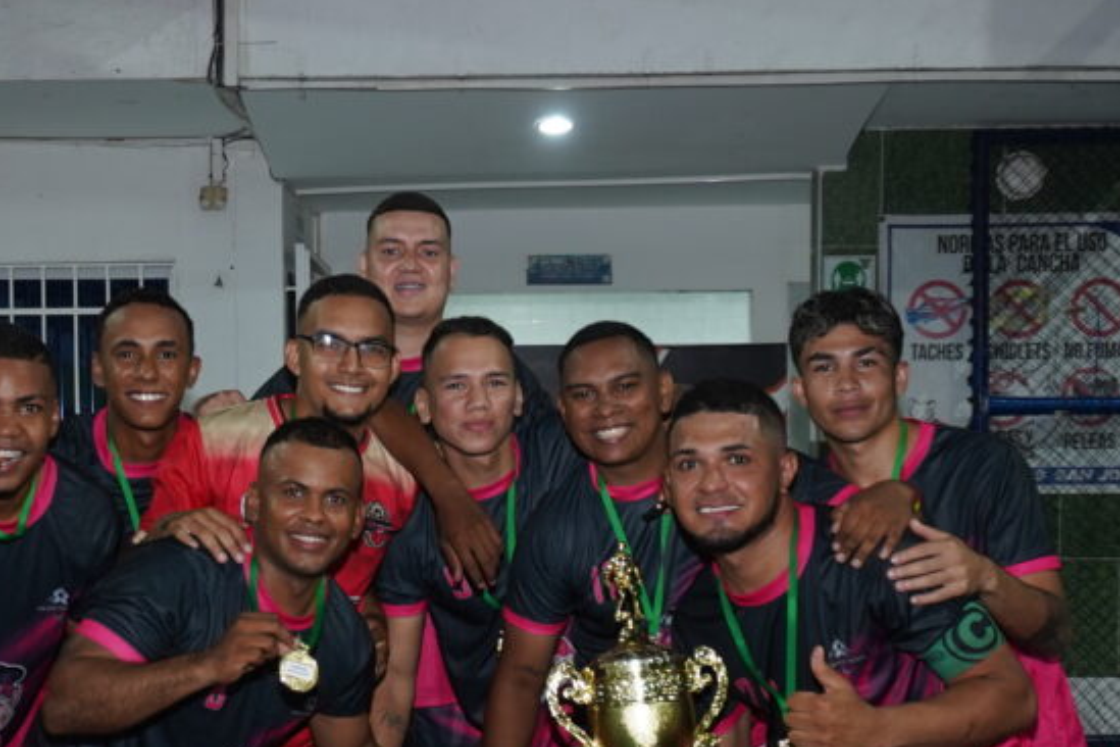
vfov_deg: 23.9
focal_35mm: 56
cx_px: 402
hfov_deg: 35.4
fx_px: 1742
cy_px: 575
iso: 800
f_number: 4
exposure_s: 1/60
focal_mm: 20
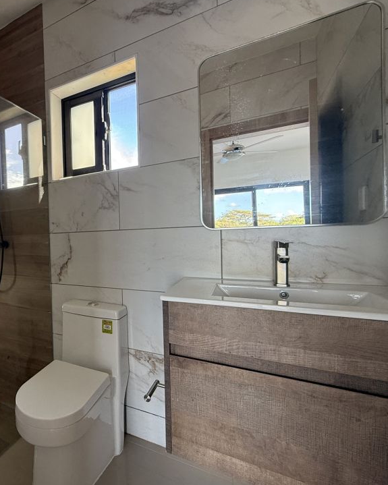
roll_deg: +2.3
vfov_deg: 83.3
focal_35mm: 19
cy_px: 244
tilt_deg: -1.2
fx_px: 273
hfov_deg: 64.0
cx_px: 72
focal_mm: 2.22
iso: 200
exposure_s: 1/99
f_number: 2.2
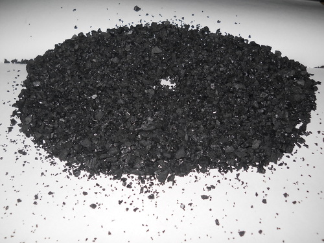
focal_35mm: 41
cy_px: 122
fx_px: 384
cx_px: 162
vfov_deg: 35.1
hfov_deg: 45.8
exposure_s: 1/30
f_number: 5.5
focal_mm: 6.72
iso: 80
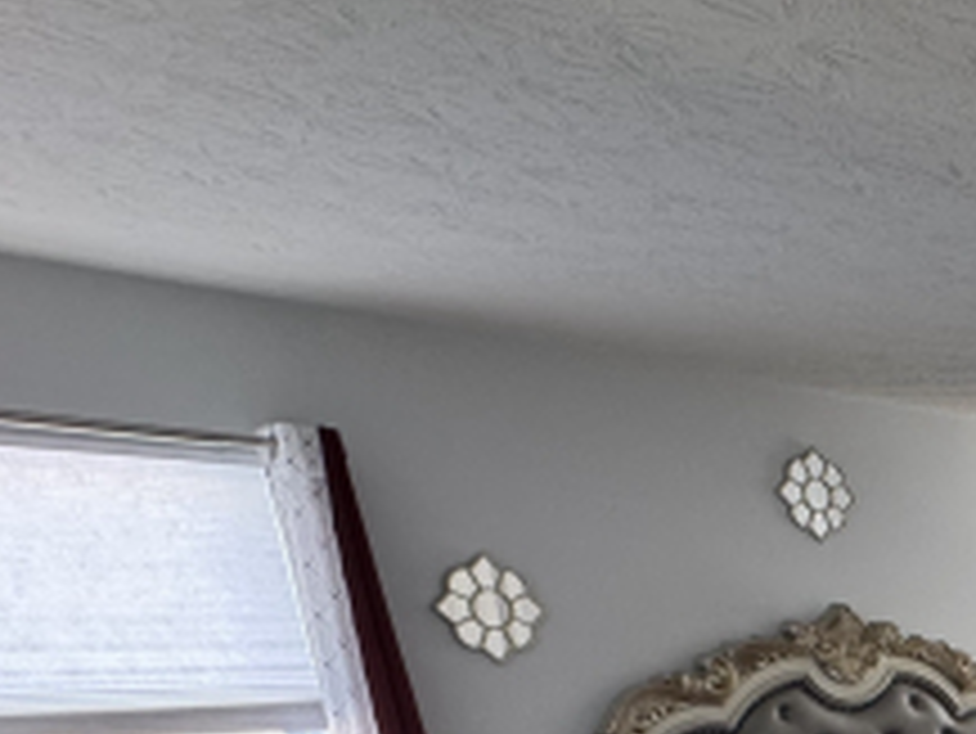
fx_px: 1213
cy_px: 1054
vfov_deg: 26.2
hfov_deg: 31.7
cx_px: 1316
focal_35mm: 43
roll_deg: -2.0
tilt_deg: -19.9
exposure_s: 1/99
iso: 200
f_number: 2.2
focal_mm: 2.22
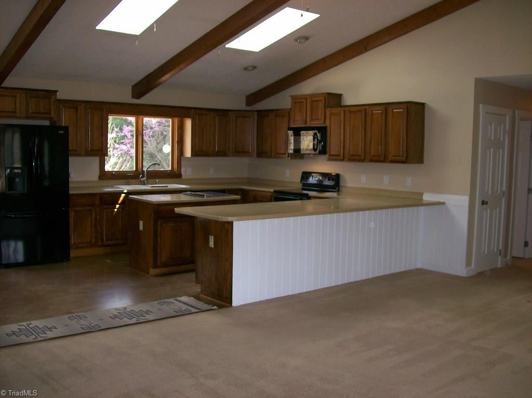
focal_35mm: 36
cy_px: 199
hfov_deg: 51.4
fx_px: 553
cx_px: 266
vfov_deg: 39.6
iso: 80
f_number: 2.7
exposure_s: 1/64
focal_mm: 6
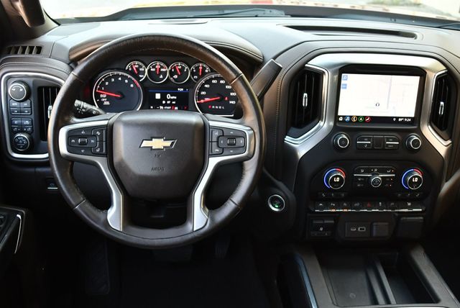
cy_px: 154
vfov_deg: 36.9
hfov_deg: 53.1
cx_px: 230
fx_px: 460
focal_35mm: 36
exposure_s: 1/250
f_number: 3.5
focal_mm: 18
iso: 800
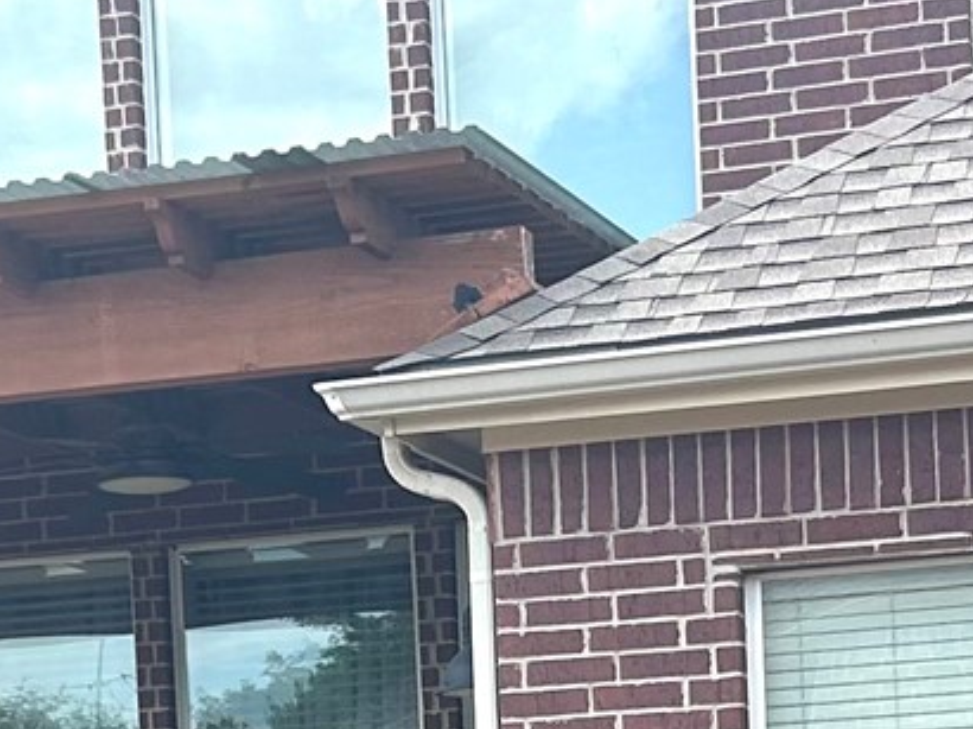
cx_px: 396
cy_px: 1171
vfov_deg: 10.9
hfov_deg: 15.2
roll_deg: +3.1
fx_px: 3652
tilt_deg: -2.6
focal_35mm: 130
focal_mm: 5.7
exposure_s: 1/1252
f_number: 1.5
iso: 50
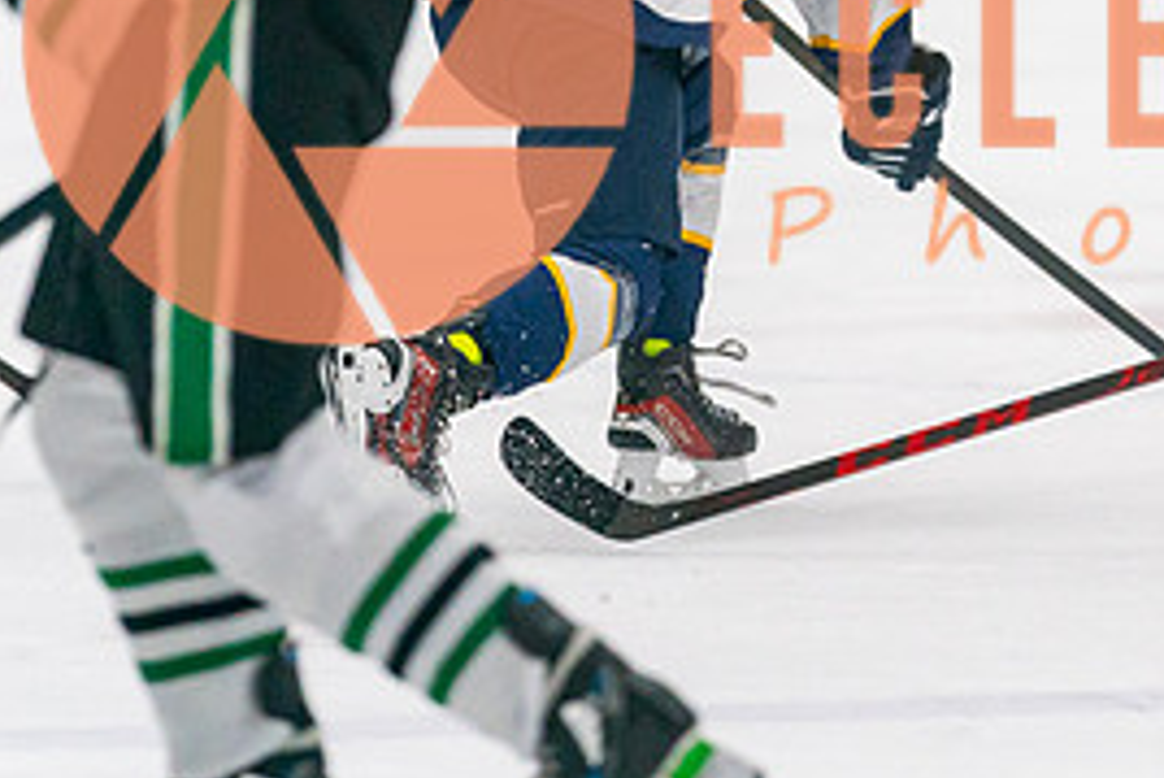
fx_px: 17178
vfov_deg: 2.6
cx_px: 982
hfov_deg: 3.9
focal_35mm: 531
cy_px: 198
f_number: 2.8
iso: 3200
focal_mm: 200
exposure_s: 1/1250
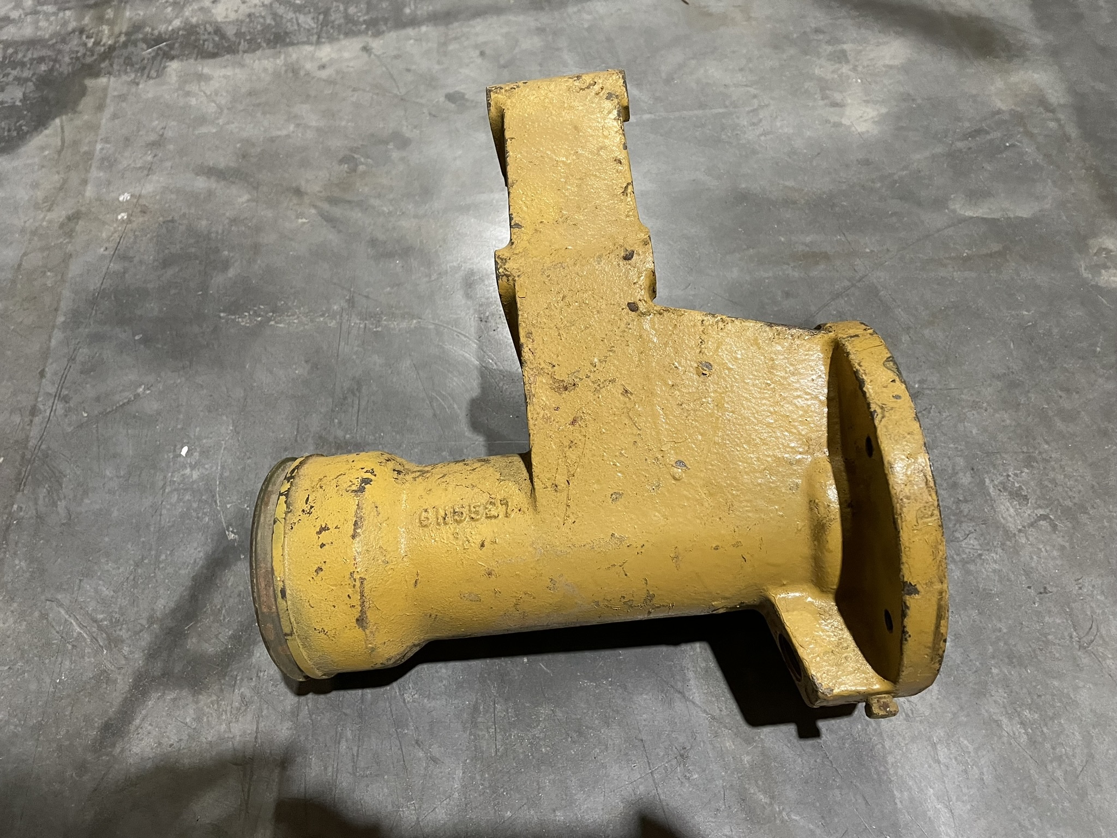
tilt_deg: -56.7
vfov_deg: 53.1
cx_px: 558
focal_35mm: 26
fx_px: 839
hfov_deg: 67.3
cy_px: 419
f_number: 1.6
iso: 320
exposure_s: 1/60
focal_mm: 4.2
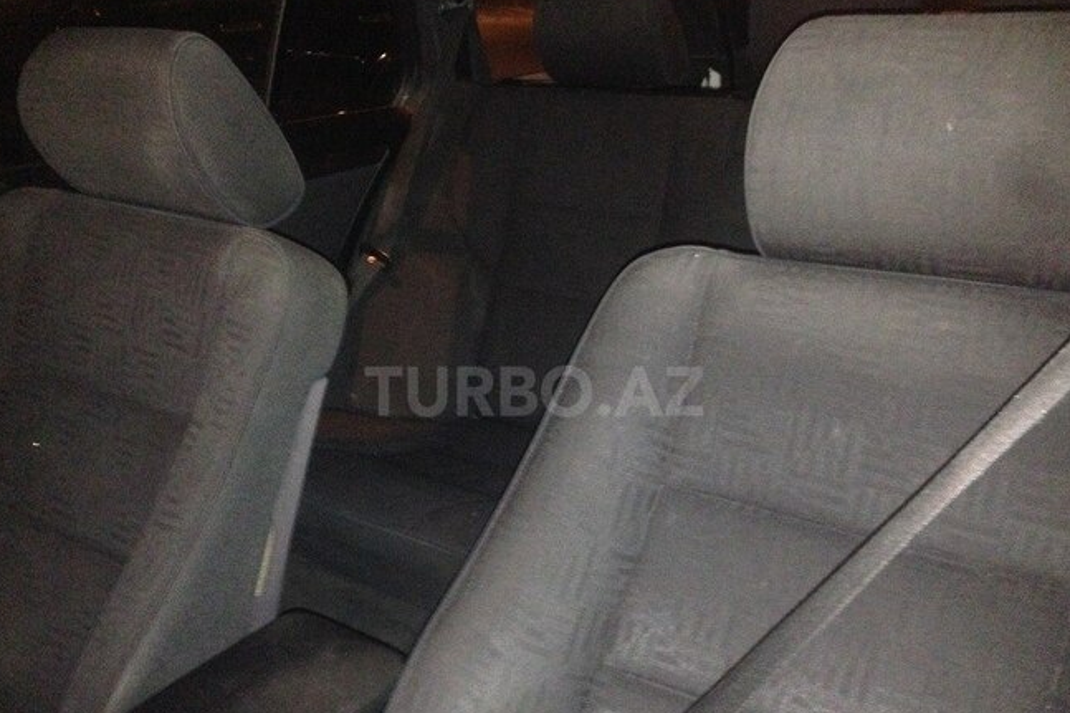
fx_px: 1040
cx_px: 534
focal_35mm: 35
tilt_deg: -21.8
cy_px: 391
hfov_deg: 54.4
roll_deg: +1.2
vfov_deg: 37.8
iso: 800
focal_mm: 4.12
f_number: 2.4
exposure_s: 1/16
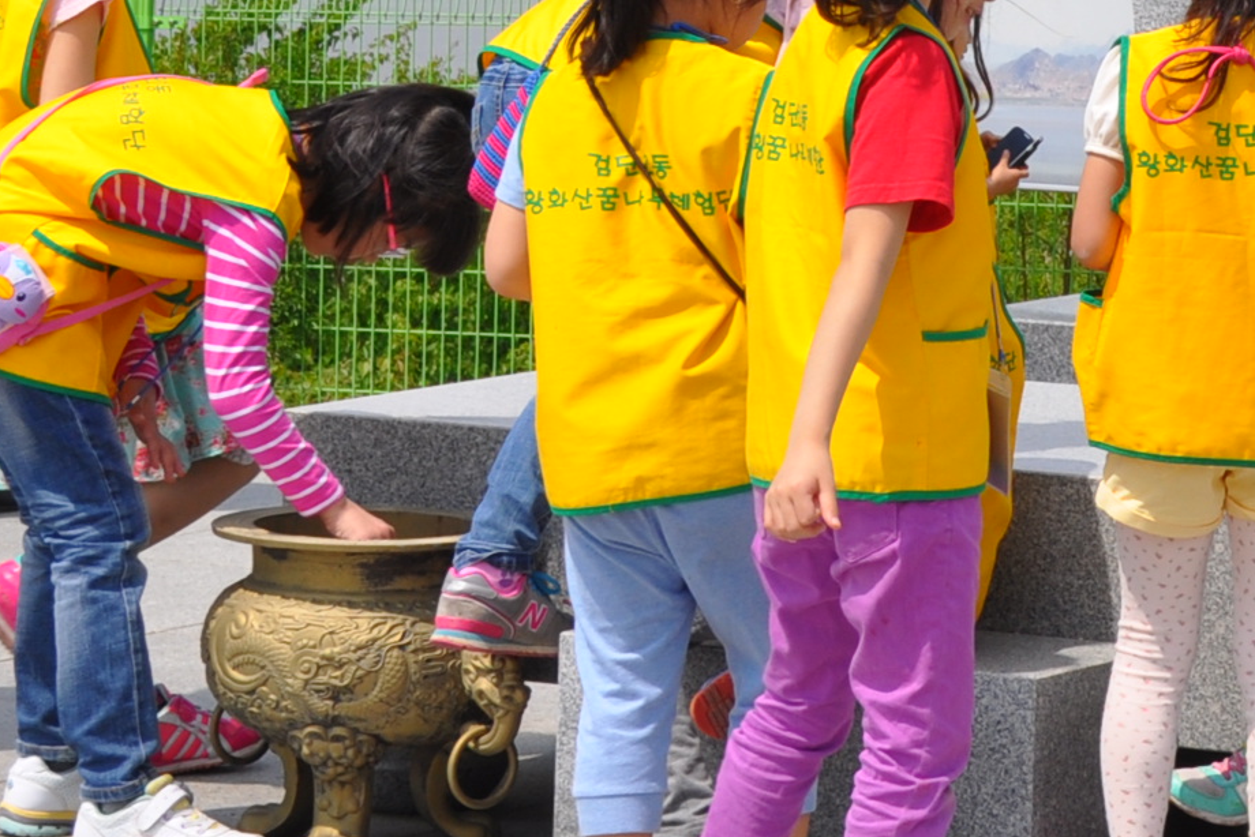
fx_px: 6207
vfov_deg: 7.7
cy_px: -16
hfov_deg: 11.0
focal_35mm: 178
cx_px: 2043
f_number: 10
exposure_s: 1/400
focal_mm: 34
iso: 200
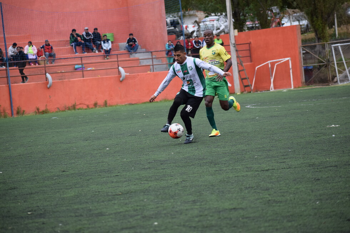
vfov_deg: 8.2
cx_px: 175
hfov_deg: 12.2
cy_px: 116
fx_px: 1633
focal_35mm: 168
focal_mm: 112
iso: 800
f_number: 4.8
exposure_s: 1/250
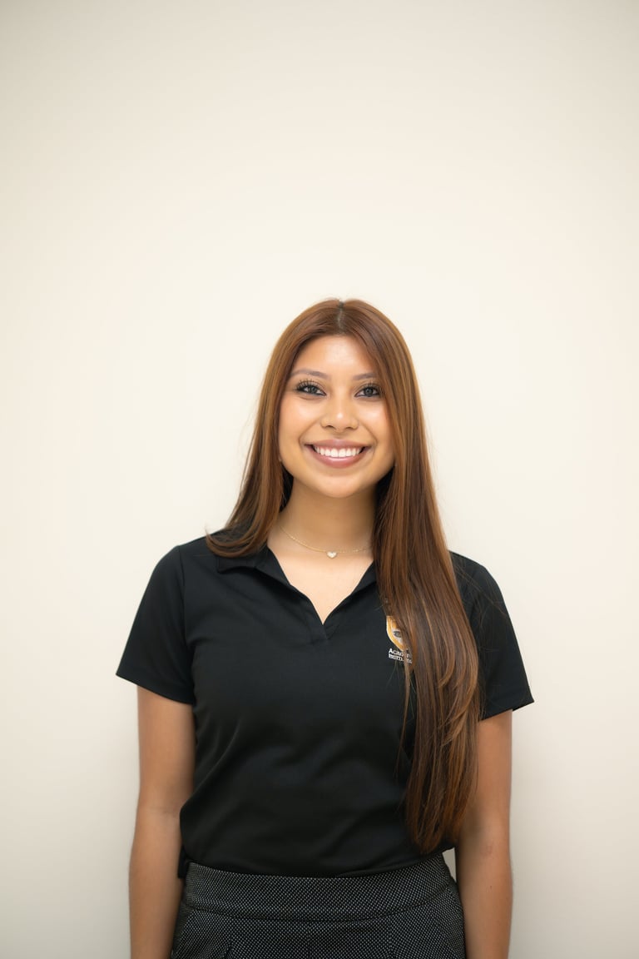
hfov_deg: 12.2
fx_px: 2995
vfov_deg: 18.2
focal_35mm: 112
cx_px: 320
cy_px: 480
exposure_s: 1/160
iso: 320
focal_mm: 75
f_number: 1.2
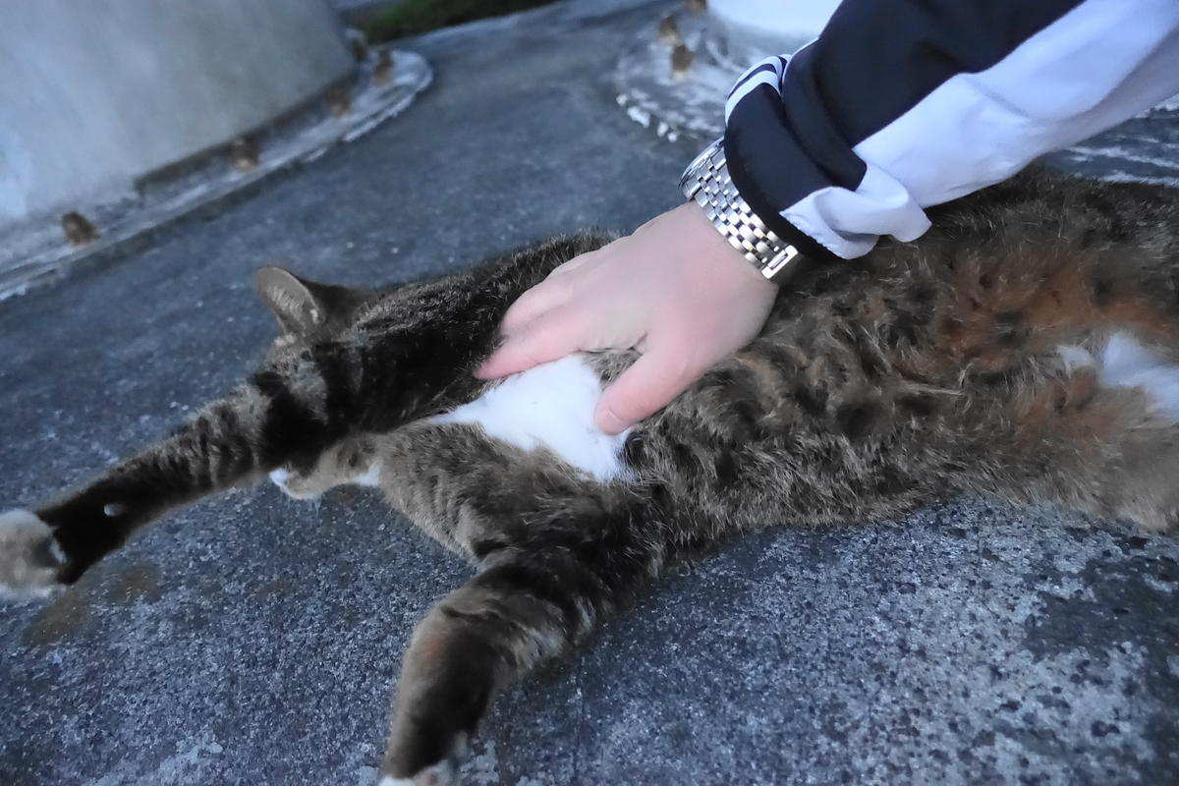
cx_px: 590
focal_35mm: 24
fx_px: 786
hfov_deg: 73.7
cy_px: 393
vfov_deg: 53.1
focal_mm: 8.8
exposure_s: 1/30
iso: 6400
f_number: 1.8
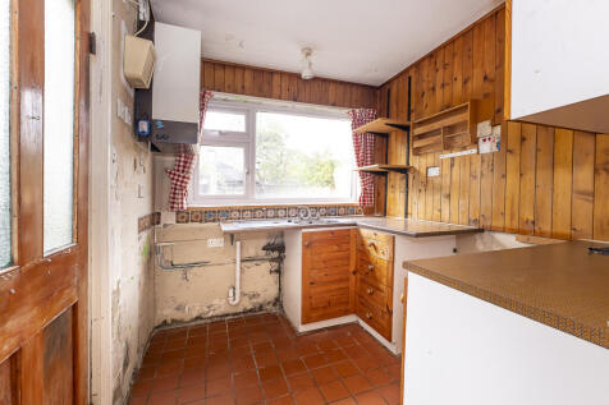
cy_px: 202
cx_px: 304
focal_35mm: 15
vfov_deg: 77.3
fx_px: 254
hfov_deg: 100.4
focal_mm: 10
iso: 500
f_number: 5
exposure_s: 1/100
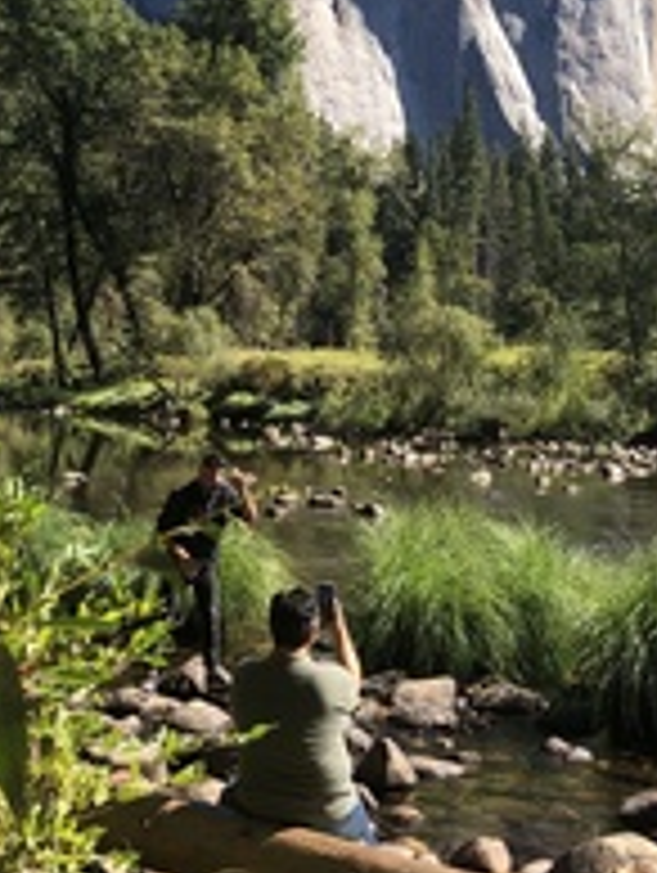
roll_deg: -0.9
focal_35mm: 75
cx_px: 306
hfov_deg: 19.7
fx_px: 1894
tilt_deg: +2.9
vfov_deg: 25.8
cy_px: 297
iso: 20
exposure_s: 1/889
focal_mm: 3.99
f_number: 1.8
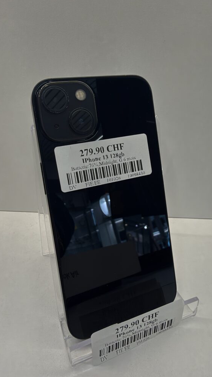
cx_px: 117
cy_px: 190
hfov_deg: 41.4
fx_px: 280
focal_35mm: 28
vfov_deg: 67.9
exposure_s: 1/100
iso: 100
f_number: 2.2
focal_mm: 2.22
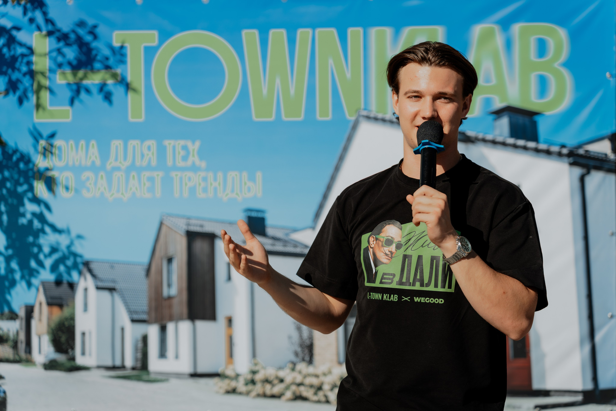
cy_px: 206
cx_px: 323
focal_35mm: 79
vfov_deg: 17.3
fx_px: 1349
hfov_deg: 25.7
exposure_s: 1/1600
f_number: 2.8
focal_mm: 75
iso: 100
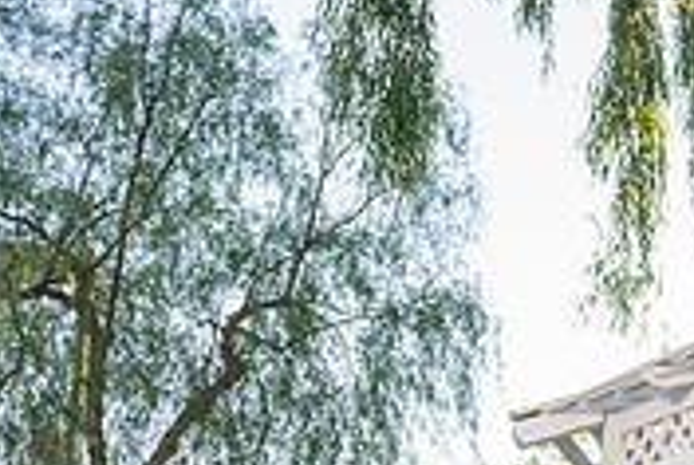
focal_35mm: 79
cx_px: 978
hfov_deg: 22.1
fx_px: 1525
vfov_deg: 15.8
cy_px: 711
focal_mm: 24
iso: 250
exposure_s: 1/200
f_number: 4.5
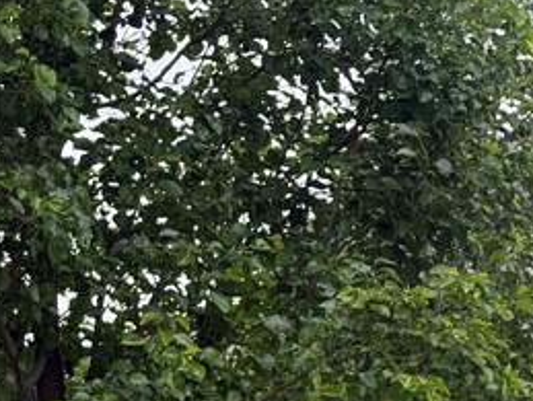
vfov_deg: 9.9
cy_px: 469
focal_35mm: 148
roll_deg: -2.1
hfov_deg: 13.2
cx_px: 482
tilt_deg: +0.3
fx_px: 2282
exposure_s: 1/1653
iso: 100
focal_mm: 6.76
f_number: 1.78
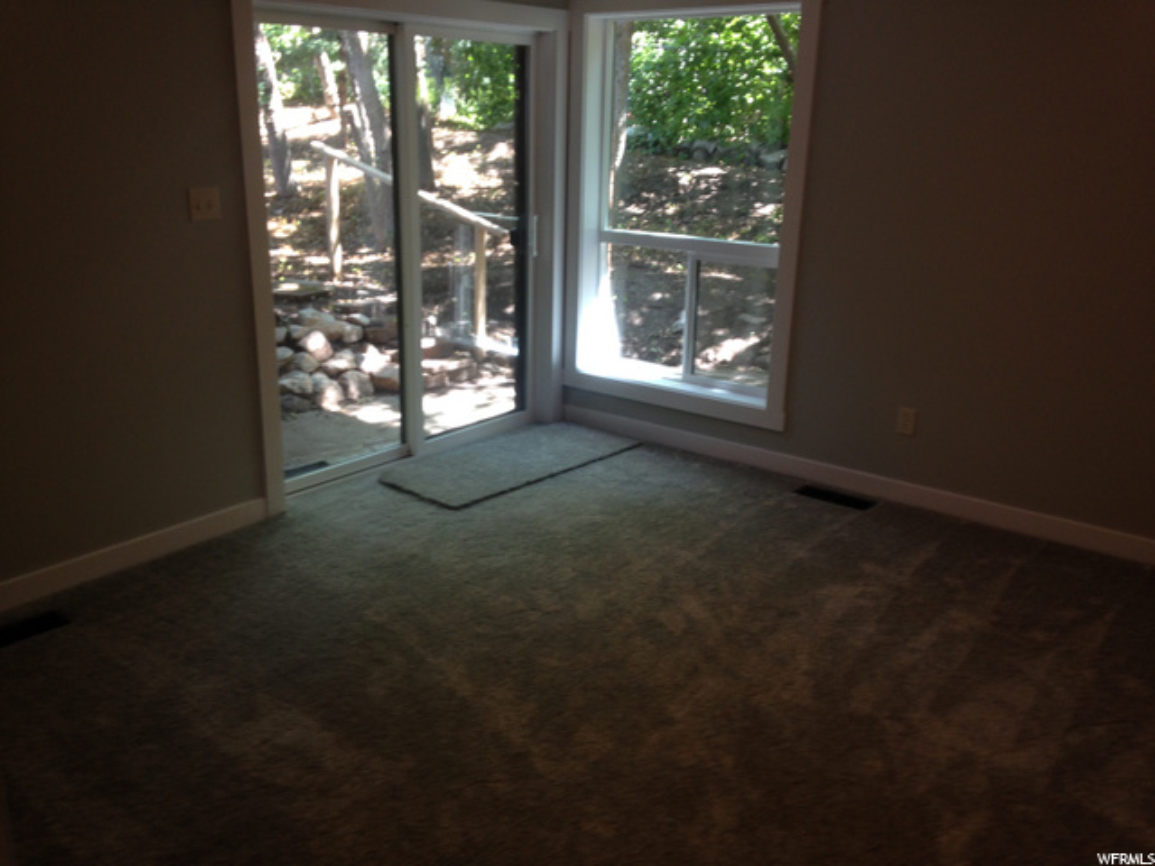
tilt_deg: -17.1
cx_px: 578
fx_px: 1101
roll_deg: -0.6
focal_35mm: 33
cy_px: 433
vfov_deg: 42.9
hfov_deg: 55.4
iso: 50
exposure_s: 1/20
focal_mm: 4.12
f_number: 2.4
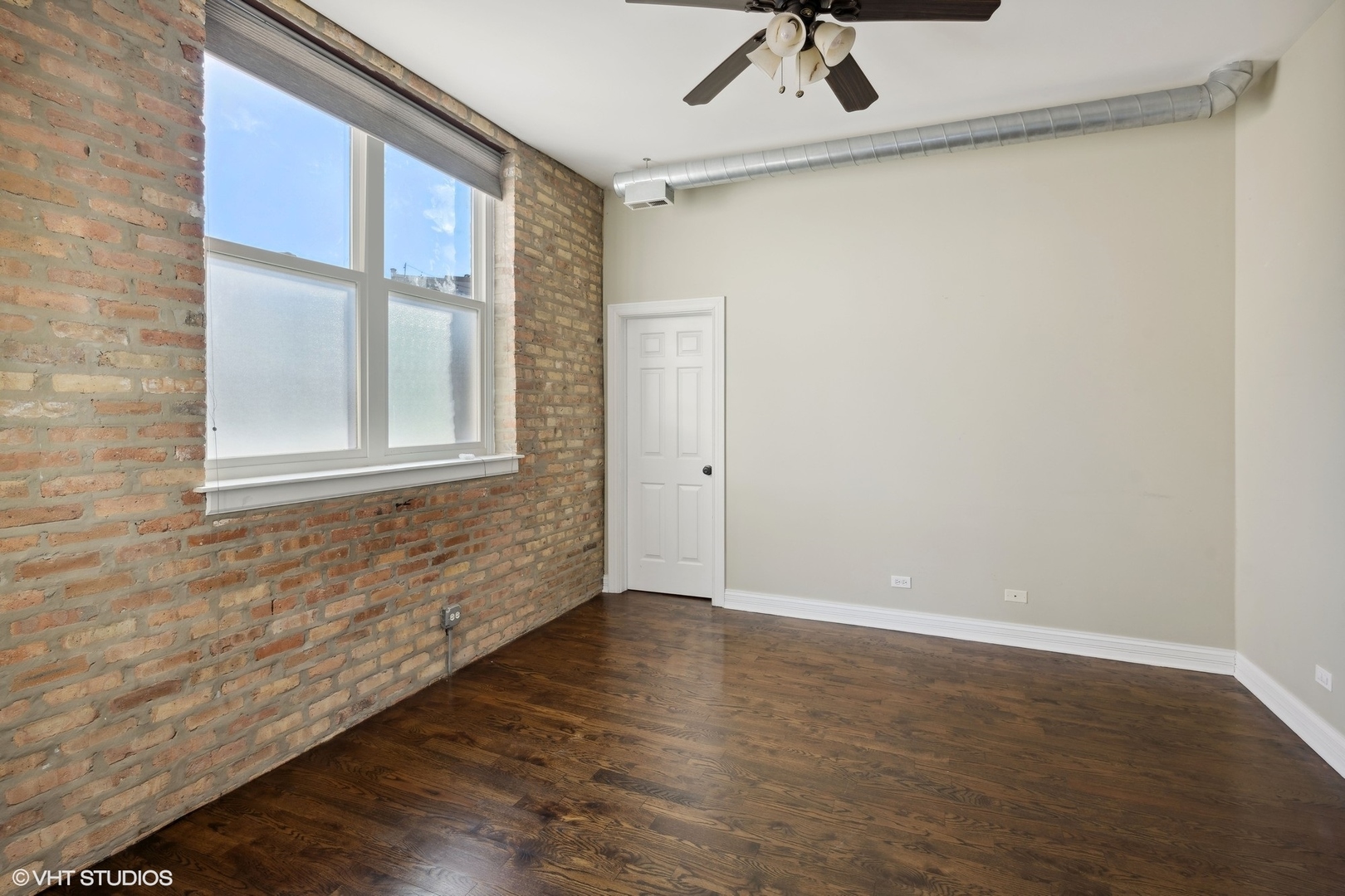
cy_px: 448
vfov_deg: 72.1
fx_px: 616
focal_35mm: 16
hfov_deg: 95.0
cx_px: 672
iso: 200
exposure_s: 1/125
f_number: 8
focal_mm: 16.5
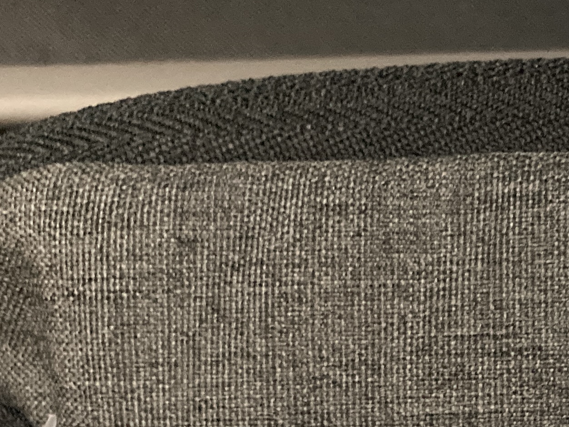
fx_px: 1480
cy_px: 493
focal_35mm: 90
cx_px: 792
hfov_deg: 19.6
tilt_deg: -83.2
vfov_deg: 15.9
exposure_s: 1/21
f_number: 1.8
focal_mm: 3.99
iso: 640
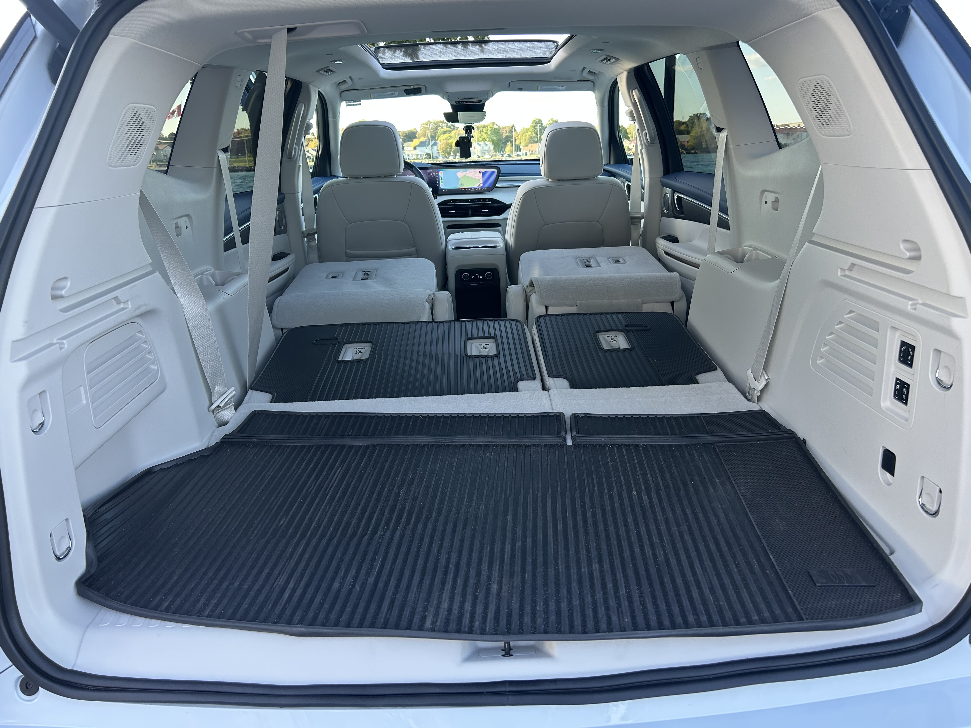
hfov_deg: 67.3
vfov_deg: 53.1
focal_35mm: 26
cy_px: 364
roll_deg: +2.8
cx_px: 486
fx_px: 729
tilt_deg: -16.8
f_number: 1.5
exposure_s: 1/127
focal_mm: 5.7
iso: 32
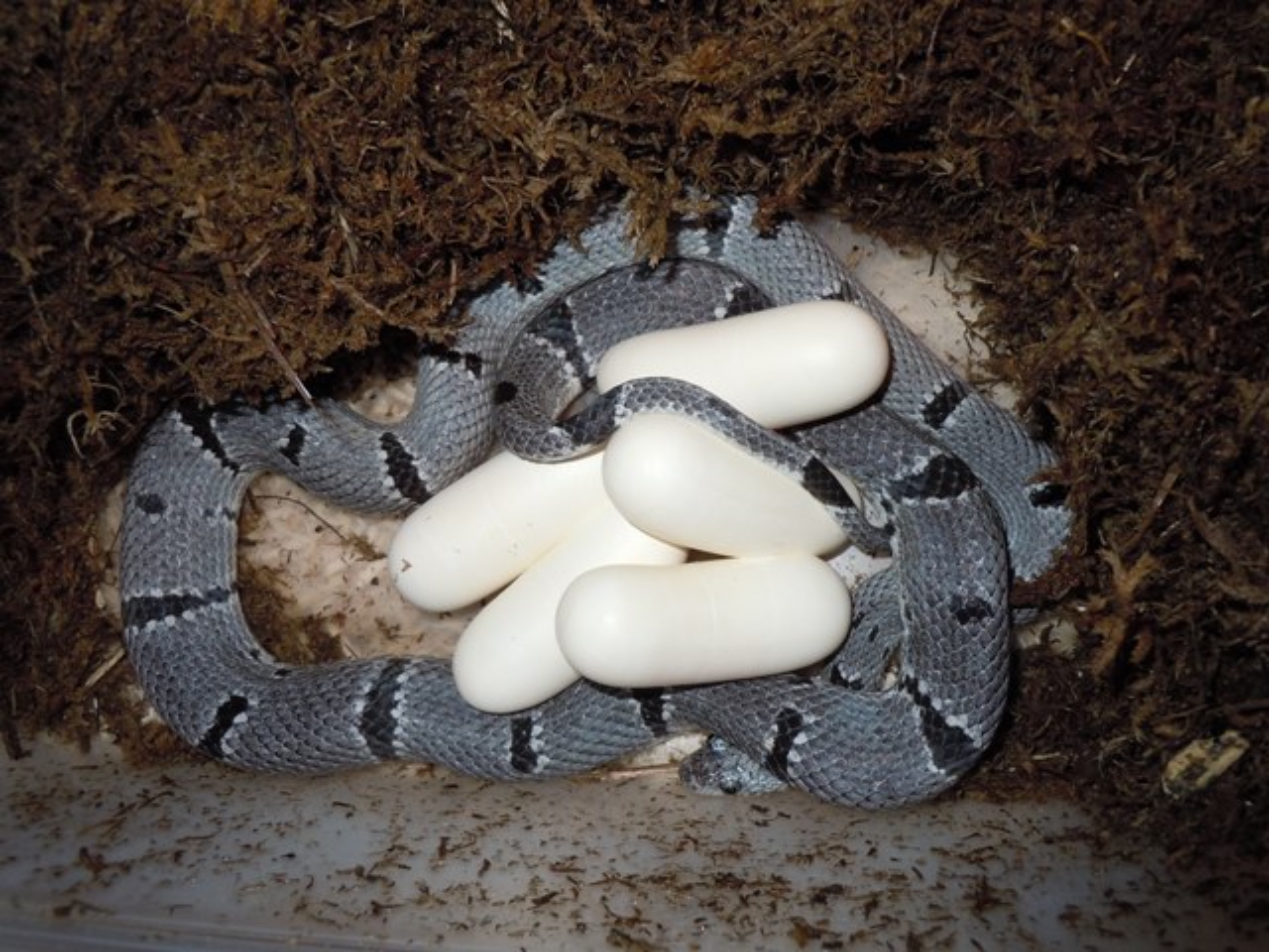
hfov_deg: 63.4
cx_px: 634
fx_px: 1026
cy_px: 476
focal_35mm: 28
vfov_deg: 49.7
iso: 100
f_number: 3.7
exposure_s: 1/25
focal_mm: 5
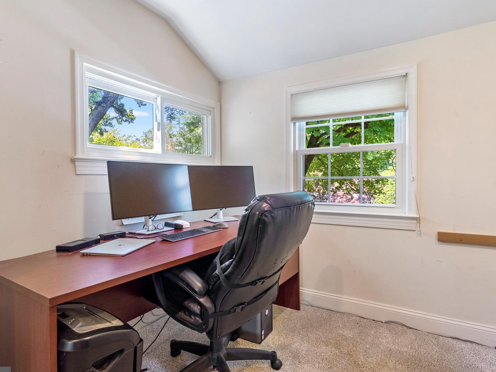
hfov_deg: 84.7
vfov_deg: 68.7
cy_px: 184
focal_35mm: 19
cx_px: 251
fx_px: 272
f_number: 8
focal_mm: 16
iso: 1250
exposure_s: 1/2
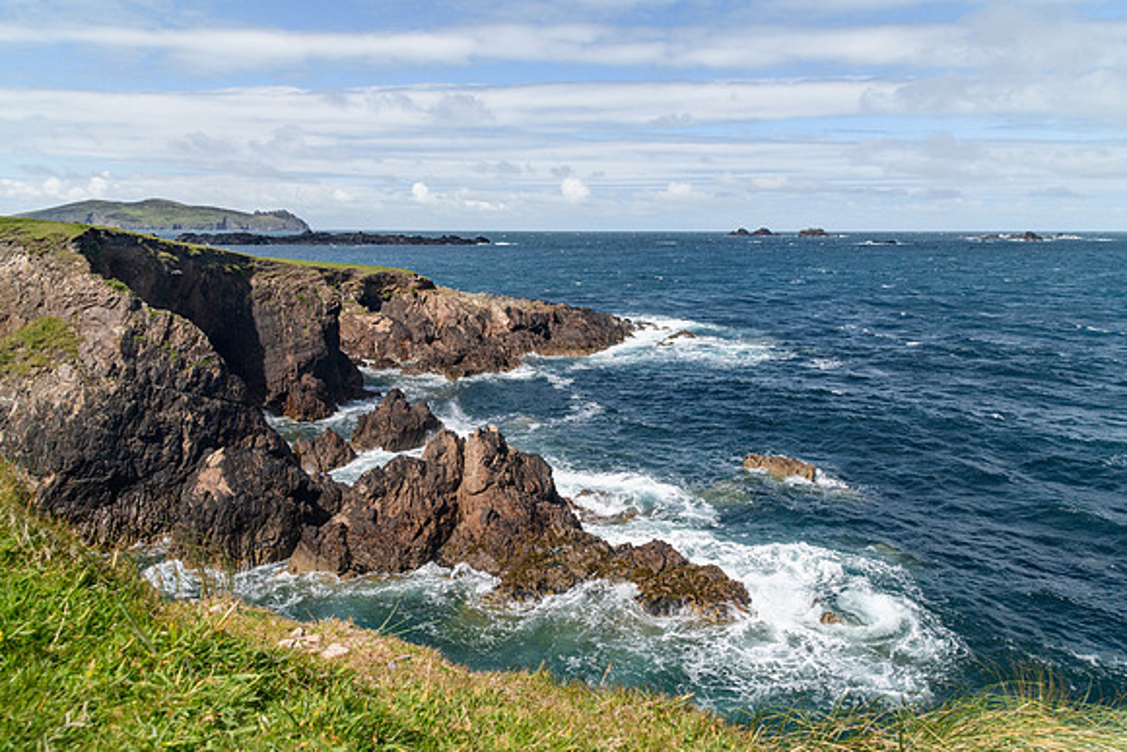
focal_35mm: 25
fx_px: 767
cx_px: 564
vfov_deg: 52.2
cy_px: 376
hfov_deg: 72.6
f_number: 13
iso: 400
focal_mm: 24
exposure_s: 1/250
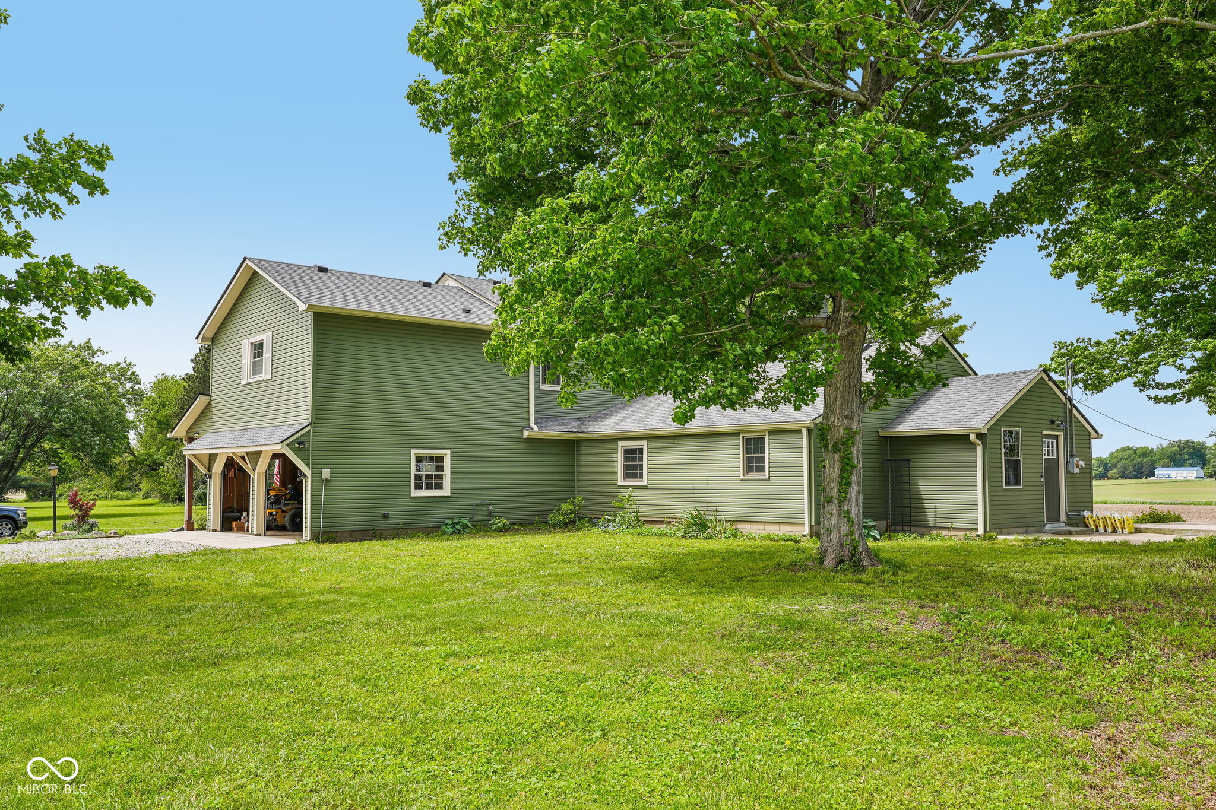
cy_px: 405
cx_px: 608
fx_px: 979
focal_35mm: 29
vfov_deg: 45.0
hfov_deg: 63.7
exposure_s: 1/125
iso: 100
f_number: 8
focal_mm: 29
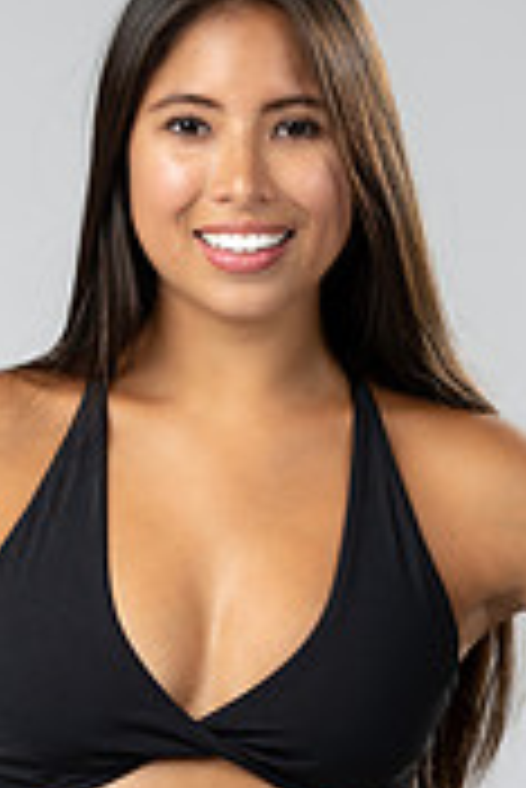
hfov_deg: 6.3
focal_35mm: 218
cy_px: 351
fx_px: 4768
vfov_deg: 9.4
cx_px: 166
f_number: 2.8
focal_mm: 85
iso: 200
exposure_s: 1/160
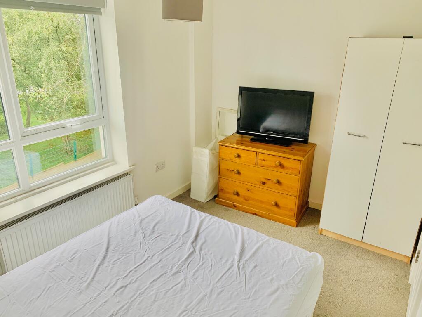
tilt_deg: -20.2
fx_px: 317
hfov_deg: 67.3
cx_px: 211
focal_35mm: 26
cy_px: 158
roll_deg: -0.2
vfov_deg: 53.1
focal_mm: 4.25
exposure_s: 1/121
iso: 50
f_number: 1.8
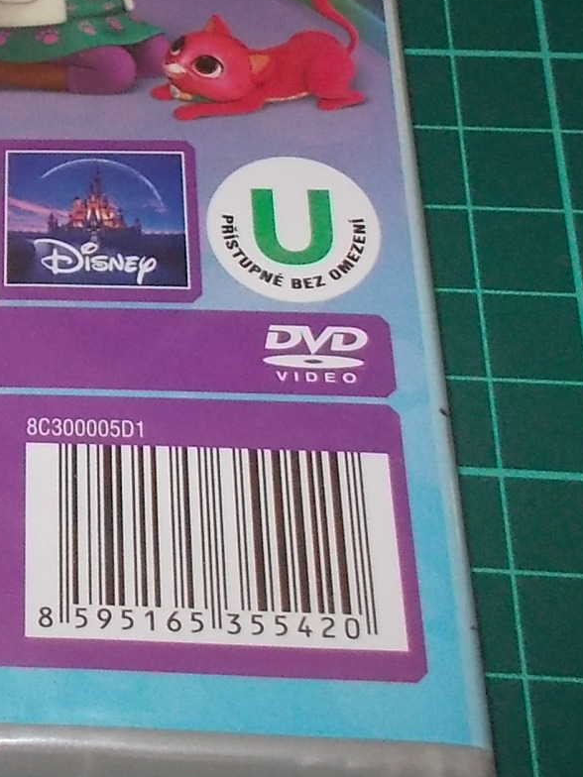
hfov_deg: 16.6
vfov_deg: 22.9
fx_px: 1886
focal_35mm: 84
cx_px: -165
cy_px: 140
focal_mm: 4.1
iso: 200
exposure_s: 1/30
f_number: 3.3
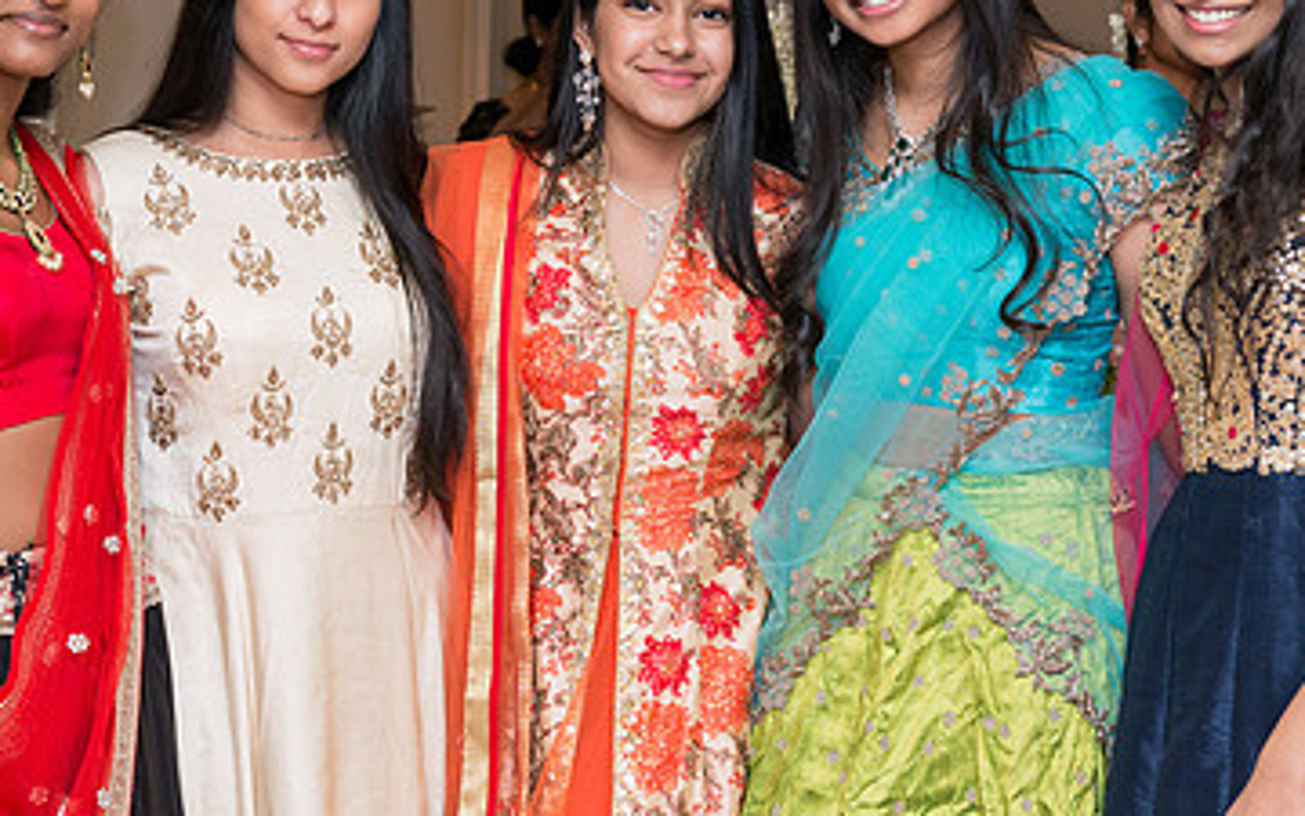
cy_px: 270
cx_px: 671
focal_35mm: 92
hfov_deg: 22.6
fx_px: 3272
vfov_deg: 14.2
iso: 1000
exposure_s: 1/125
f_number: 5.6
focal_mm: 56
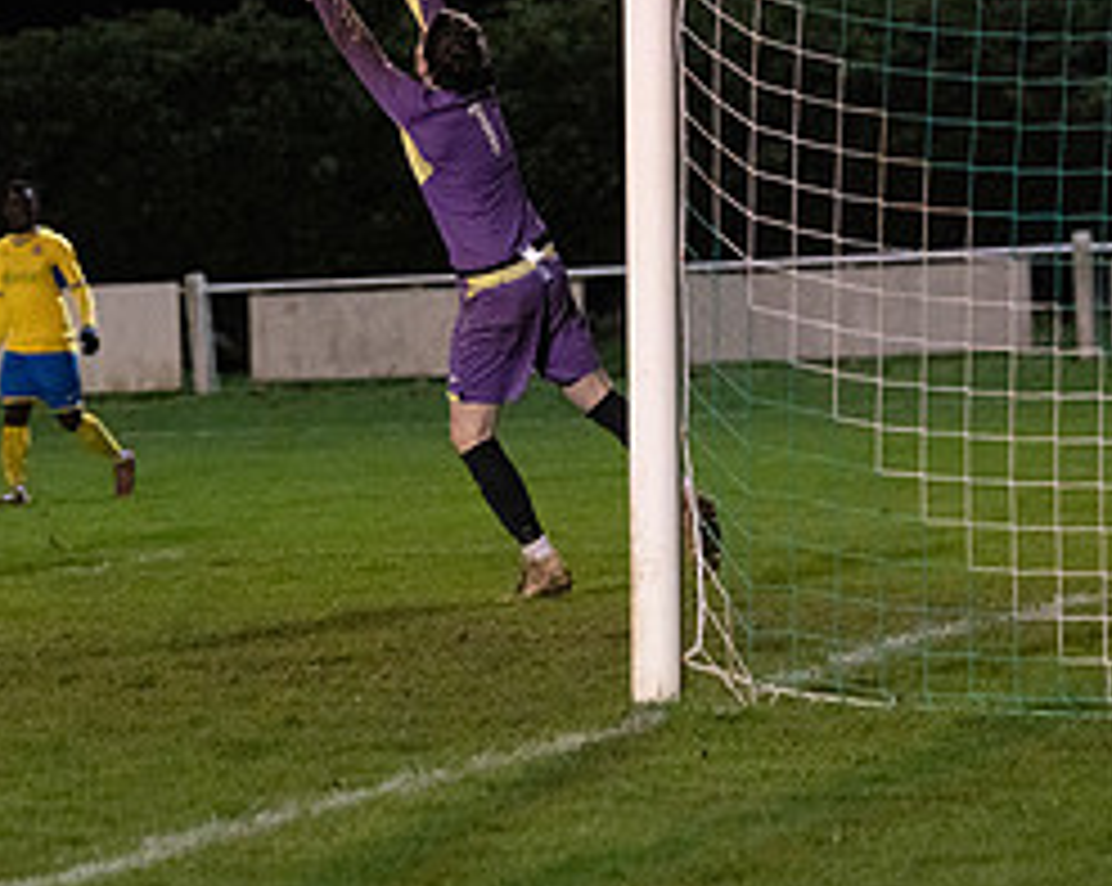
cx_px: -136
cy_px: 251
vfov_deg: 6.1
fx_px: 8382
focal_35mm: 255
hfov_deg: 7.5
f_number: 2.8
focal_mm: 97
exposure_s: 1/640
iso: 5000
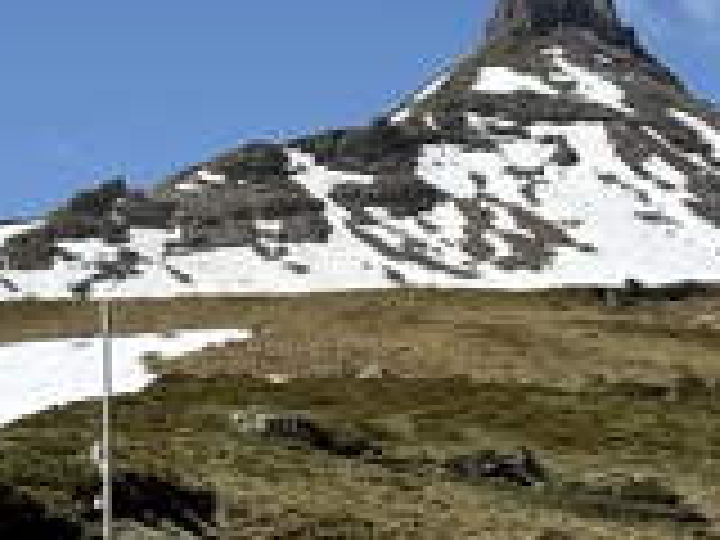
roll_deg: +0.7
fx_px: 3203
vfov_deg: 9.3
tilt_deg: +15.2
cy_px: -306
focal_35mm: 154
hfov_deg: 12.8
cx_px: 310
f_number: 1.78
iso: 80
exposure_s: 1/5714
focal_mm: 6.76
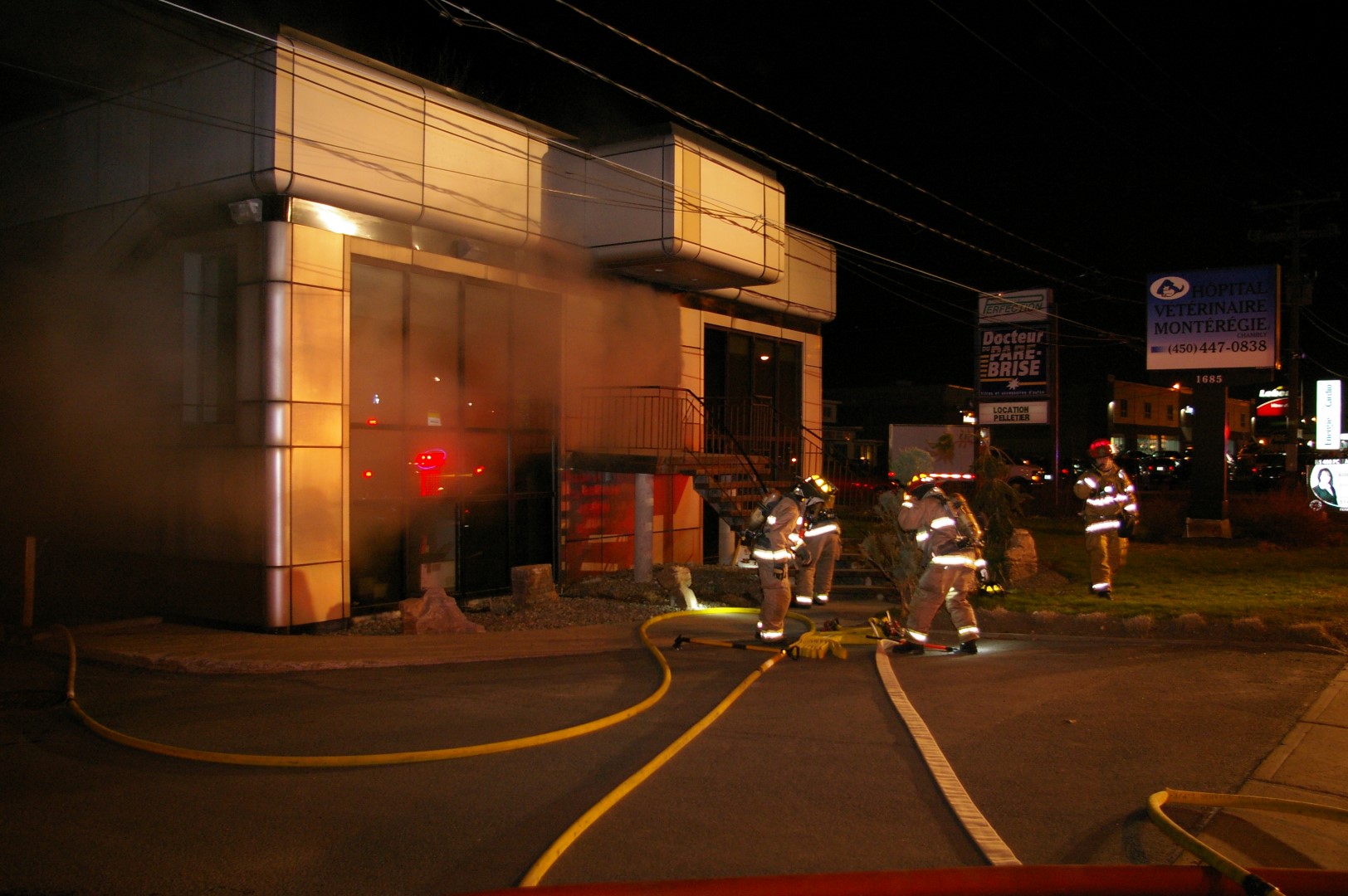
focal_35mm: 30
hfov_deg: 62.0
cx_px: 674
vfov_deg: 43.5
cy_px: 448
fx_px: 1122
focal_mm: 20
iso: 800
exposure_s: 1/20
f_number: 4
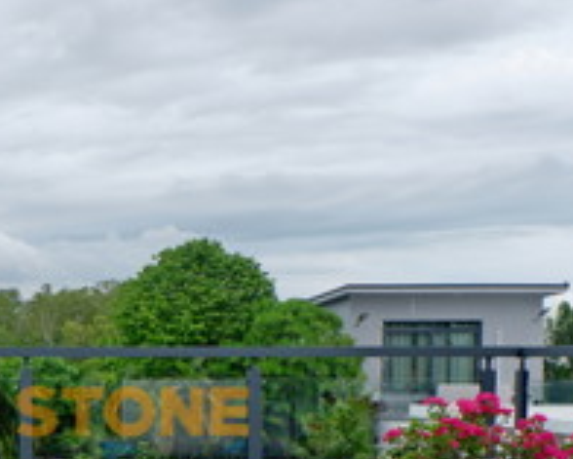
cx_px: -96
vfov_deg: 21.6
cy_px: 434
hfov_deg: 25.1
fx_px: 1171
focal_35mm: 69
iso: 200
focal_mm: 16
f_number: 5.6
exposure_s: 1/350
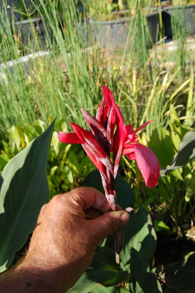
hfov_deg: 39.9
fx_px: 269
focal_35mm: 33
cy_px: 146
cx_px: 98
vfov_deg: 57.3
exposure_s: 1/800
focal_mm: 22
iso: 800
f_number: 8
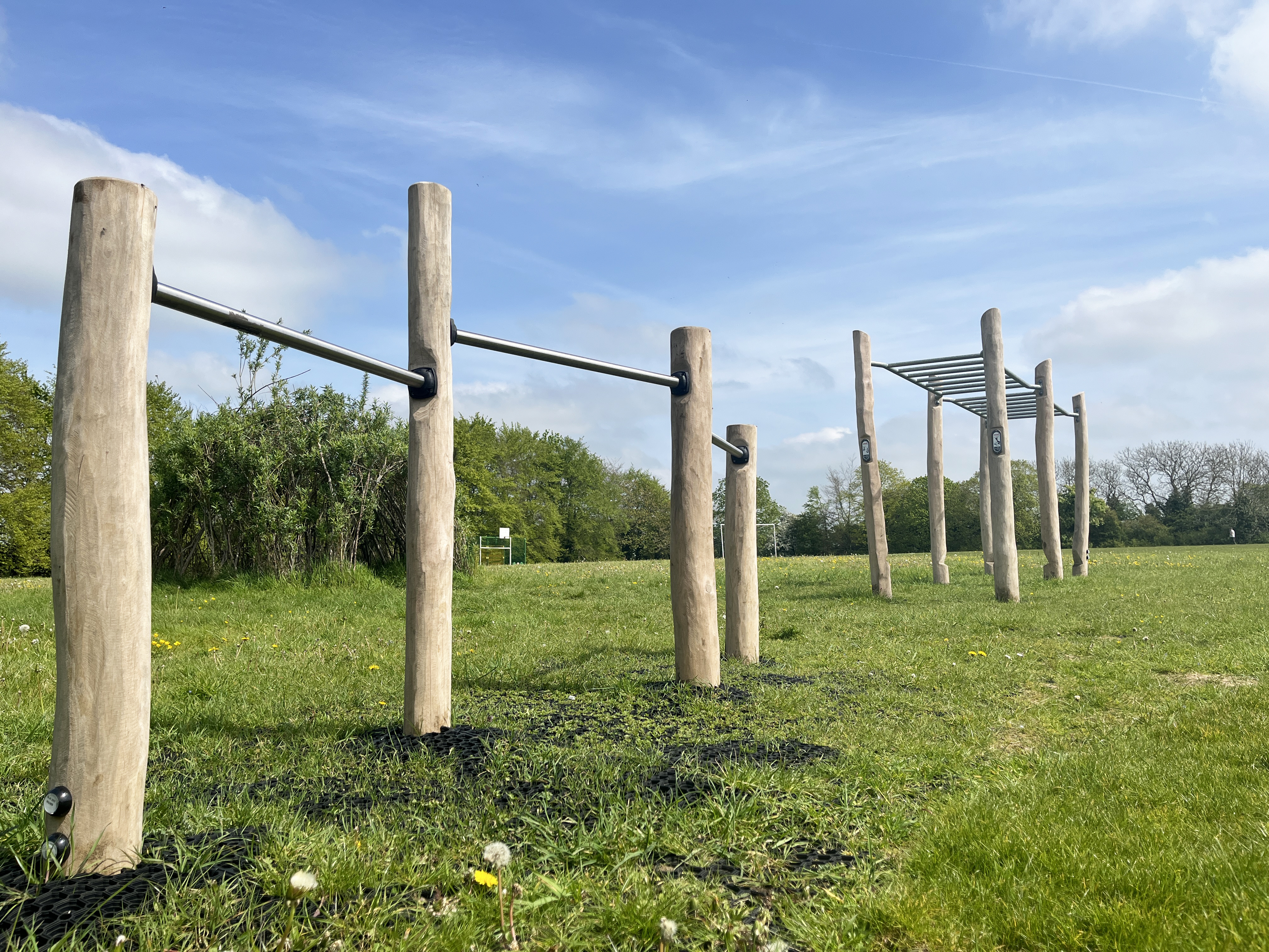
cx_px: 634
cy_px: 476
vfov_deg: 53.1
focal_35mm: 26
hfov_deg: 67.3
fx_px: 953
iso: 50
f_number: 1.6
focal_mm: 5.1
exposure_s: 1/4484
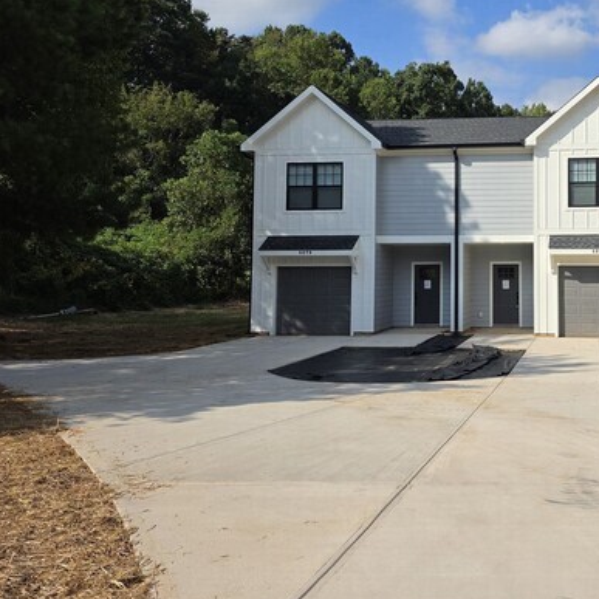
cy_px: 235
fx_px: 685
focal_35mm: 35
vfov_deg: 46.9
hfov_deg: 44.2
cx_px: 504
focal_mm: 6.5
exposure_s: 1/7939
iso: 64
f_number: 1.4
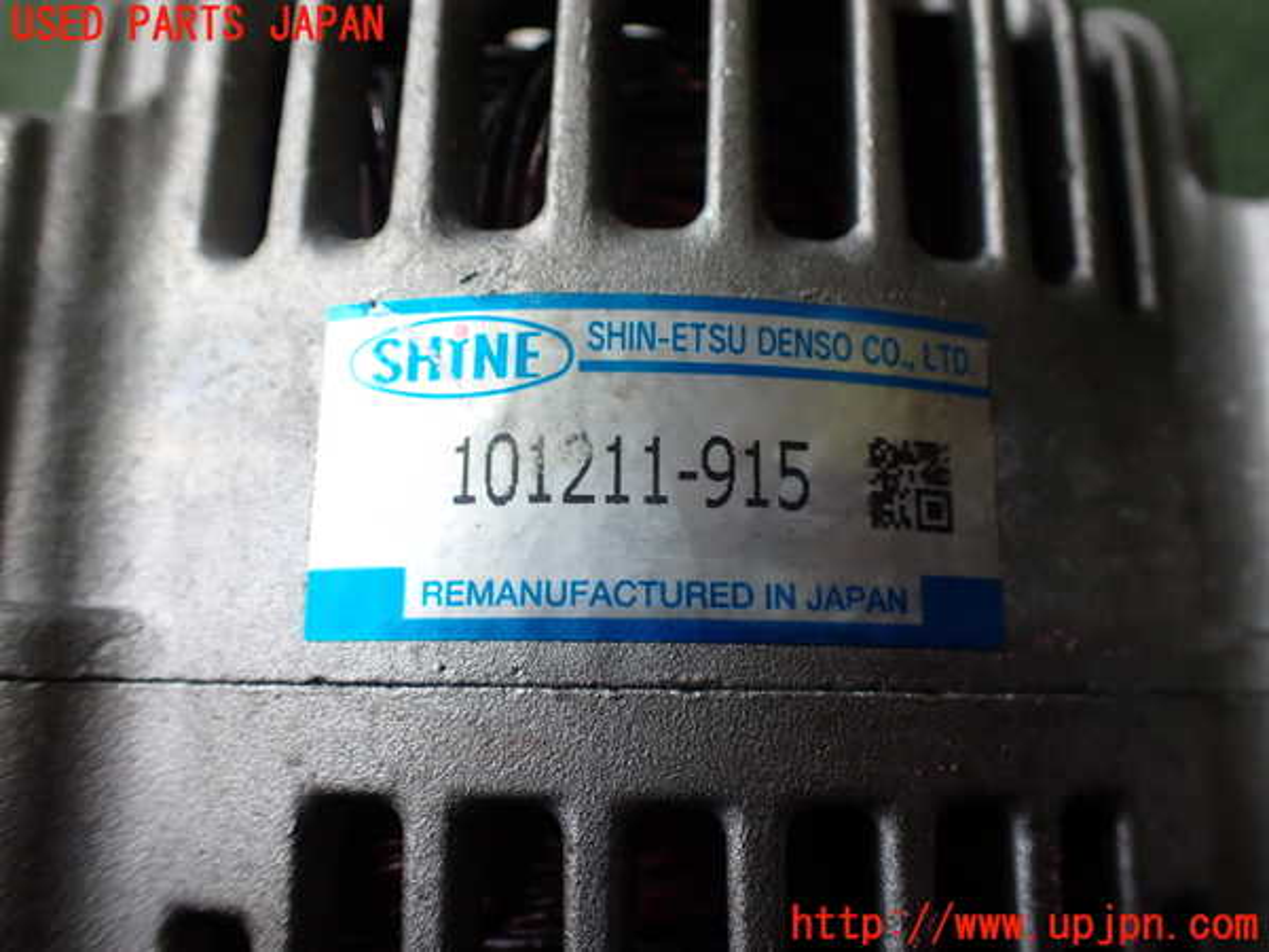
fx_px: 1100
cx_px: 634
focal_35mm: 30
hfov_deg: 60.0
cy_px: 476
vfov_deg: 46.8
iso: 125
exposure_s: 1/125
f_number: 2.3
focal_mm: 5.4
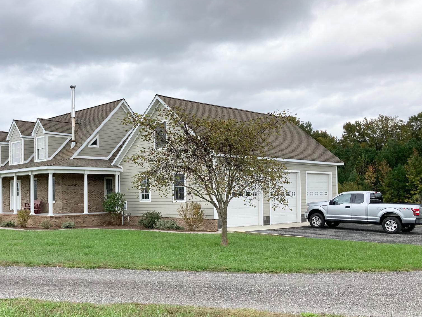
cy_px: 185
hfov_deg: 48.3
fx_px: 463
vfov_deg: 37.6
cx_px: 148
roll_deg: +0.0
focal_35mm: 38
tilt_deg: +2.5
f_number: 1.8
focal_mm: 3.99
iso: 20
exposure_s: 1/704
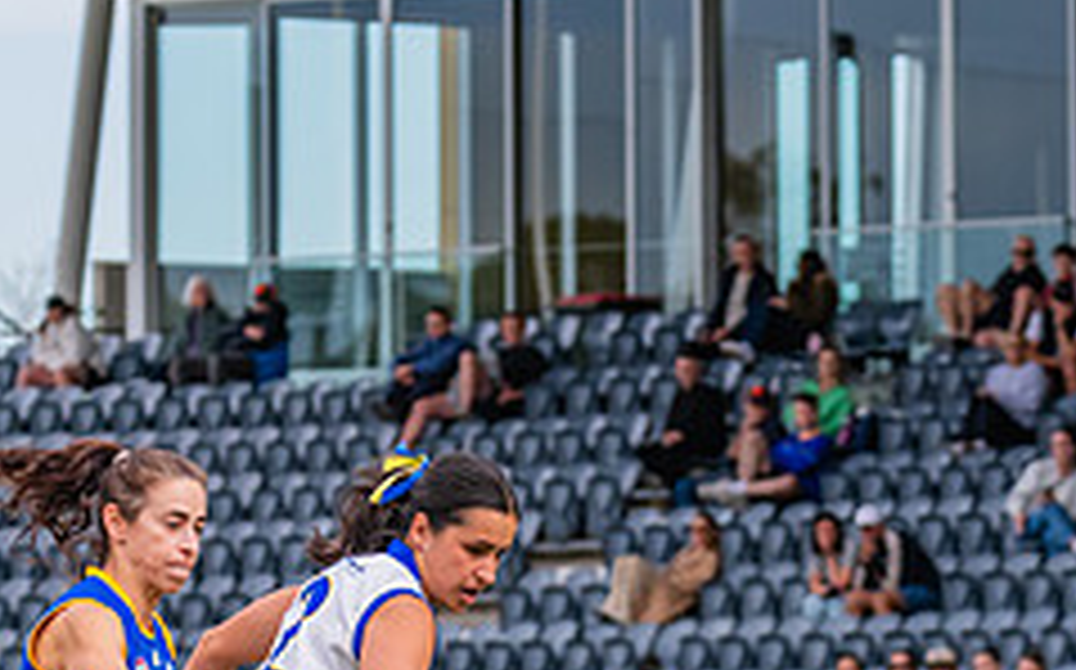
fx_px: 13245
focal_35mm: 452
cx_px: 331
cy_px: 816
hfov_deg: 4.7
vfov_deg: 2.9
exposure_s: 1/1250
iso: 800
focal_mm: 170
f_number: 9
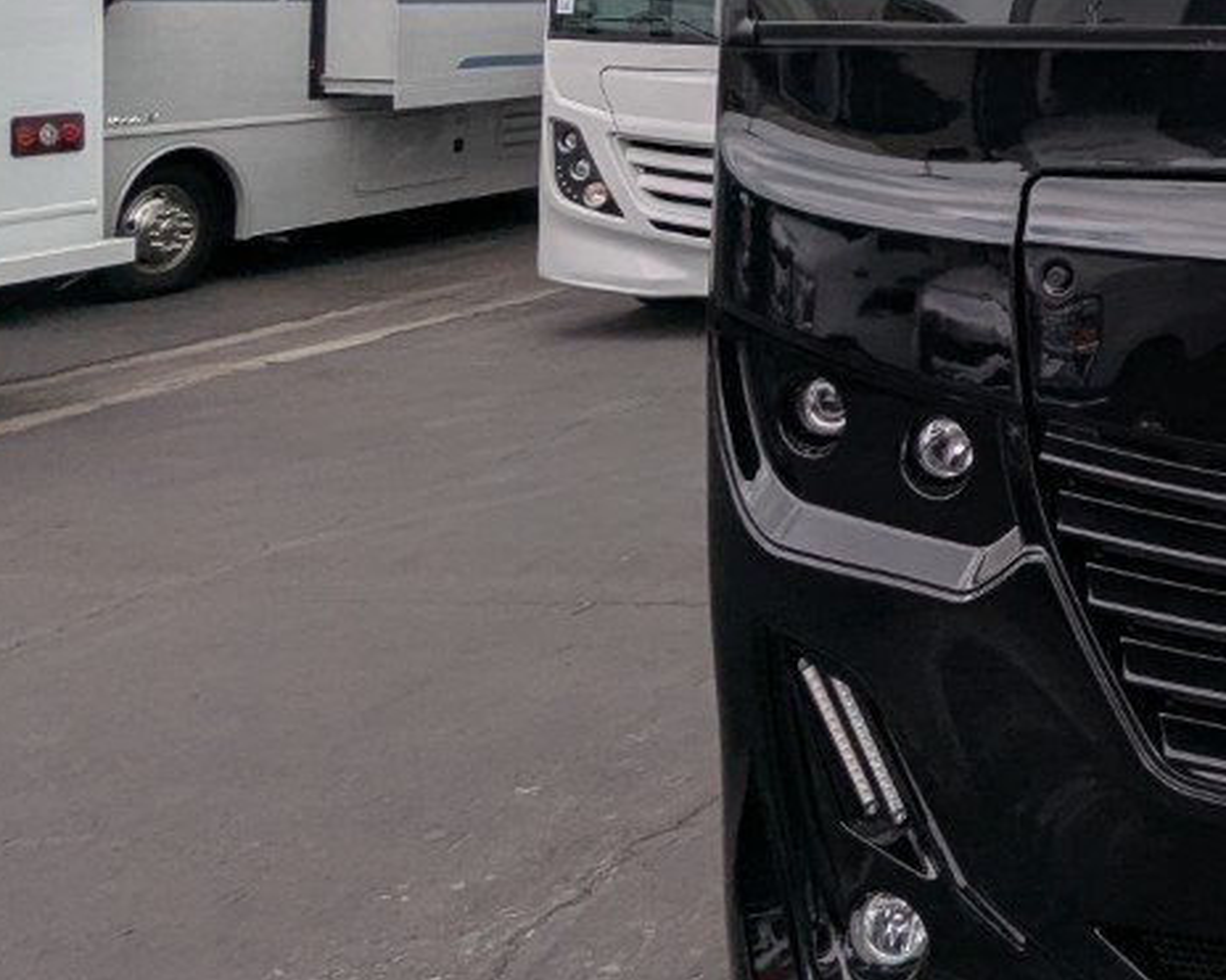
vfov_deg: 29.8
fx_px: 1705
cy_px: -16
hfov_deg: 30.0
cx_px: 1658
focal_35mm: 47
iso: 51
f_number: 2.2
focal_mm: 2.35
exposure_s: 1/1309
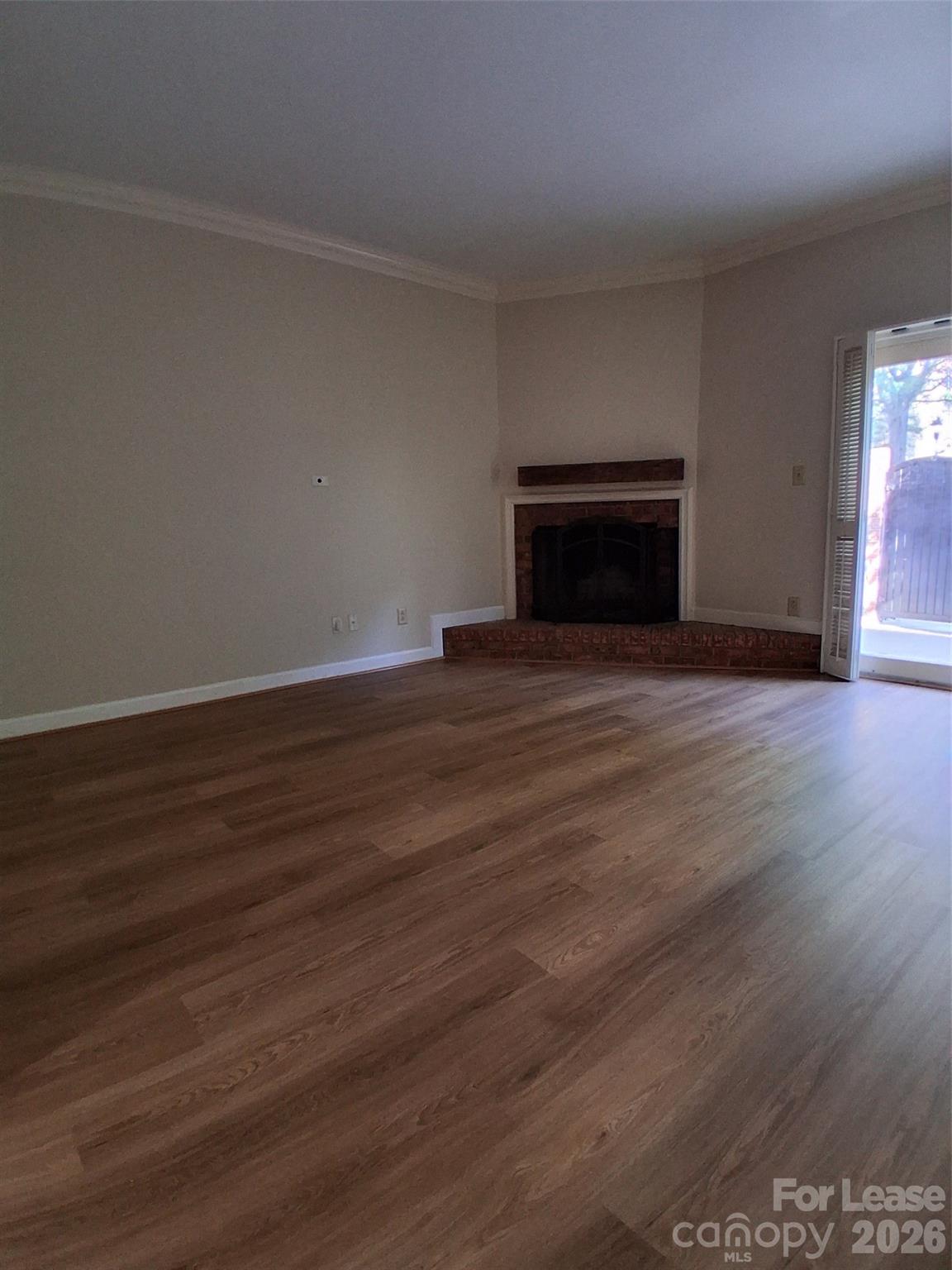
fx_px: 623
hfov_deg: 74.7
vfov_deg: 91.0
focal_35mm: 17
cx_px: 476
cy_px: 635
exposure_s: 1/40
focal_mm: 1.4
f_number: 2.2
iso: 320
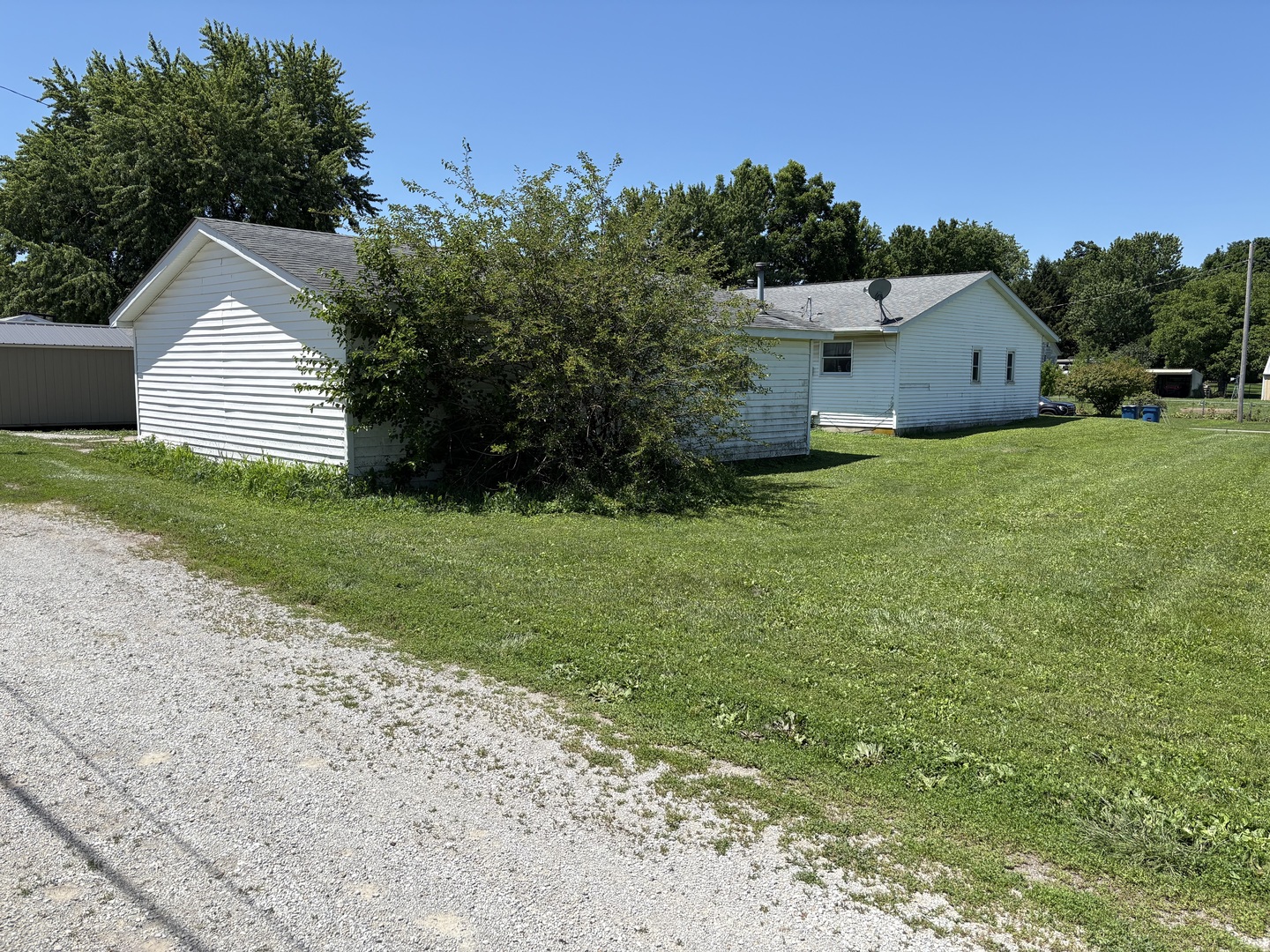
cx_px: 635
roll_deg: -0.3
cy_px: 476
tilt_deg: -5.9
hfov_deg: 67.3
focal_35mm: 26
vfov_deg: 53.1
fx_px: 954
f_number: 1.6
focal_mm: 5.96
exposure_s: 1/3279
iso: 50
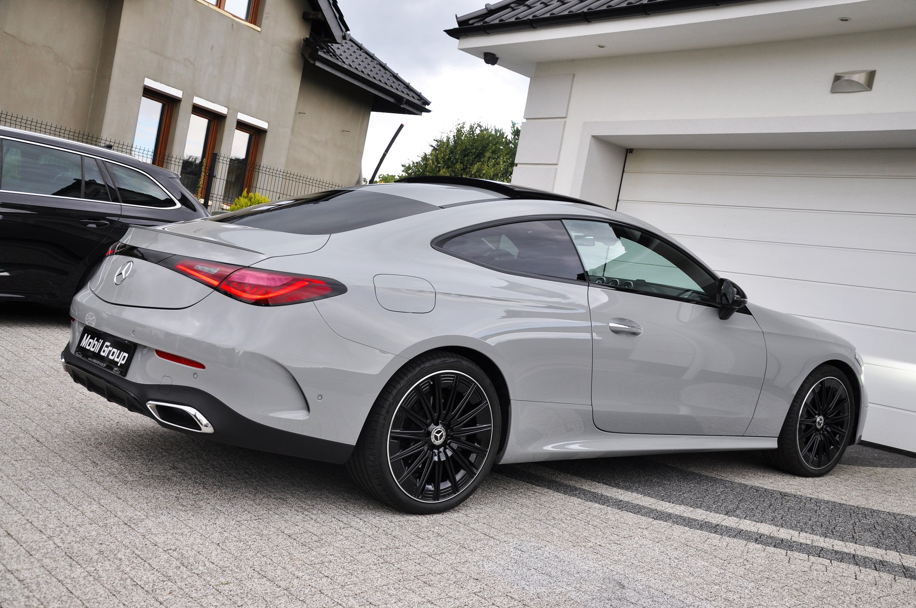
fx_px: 1067
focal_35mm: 42
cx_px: 458
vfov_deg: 31.8
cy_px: 304
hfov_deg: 46.5
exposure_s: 1/160
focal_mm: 28
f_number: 6.3
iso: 250
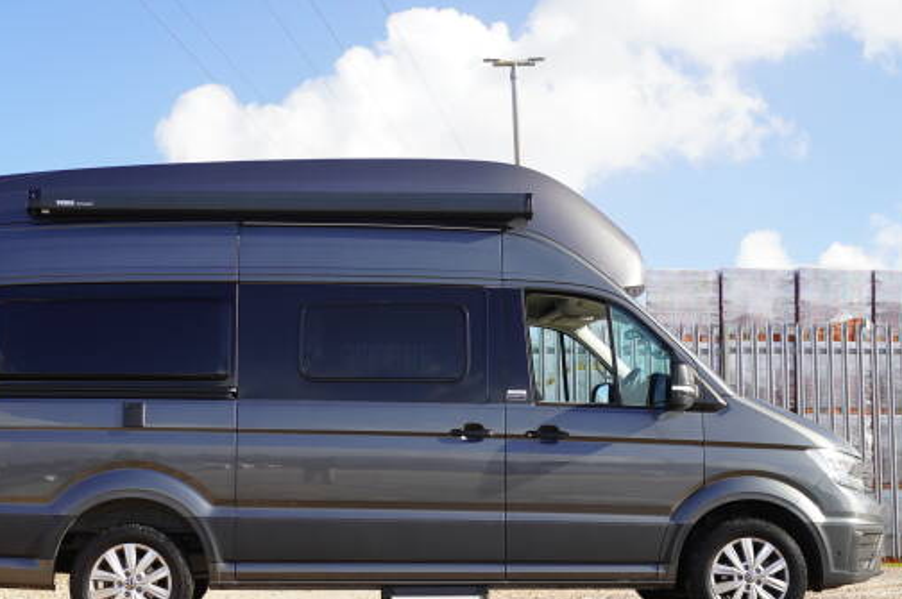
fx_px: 1527
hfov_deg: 32.9
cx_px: 412
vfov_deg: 22.2
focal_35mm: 61
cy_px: 379
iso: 100
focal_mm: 32
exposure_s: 1/90
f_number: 6.7
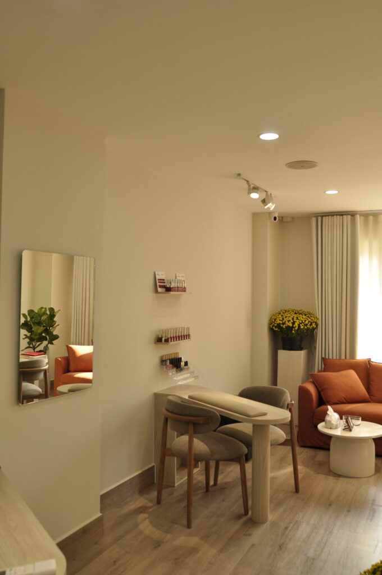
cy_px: 288
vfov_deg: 62.0
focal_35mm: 30
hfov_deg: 43.5
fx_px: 479
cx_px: 191
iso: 200
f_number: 3.5
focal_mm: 20
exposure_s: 1/160
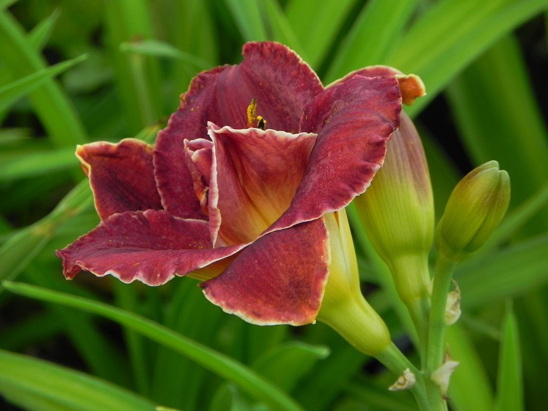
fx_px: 6727
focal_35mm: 425
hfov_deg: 4.7
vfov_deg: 3.5
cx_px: 274
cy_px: 206
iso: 160
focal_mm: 75.7
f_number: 5.6
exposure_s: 1/125
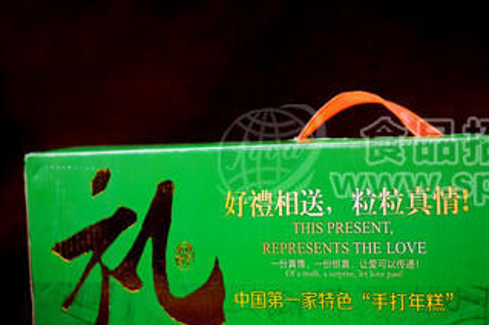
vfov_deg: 14.5
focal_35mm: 94
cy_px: 216
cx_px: 369
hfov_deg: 21.5
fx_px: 1276
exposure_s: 1/80
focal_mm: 40
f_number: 3.5
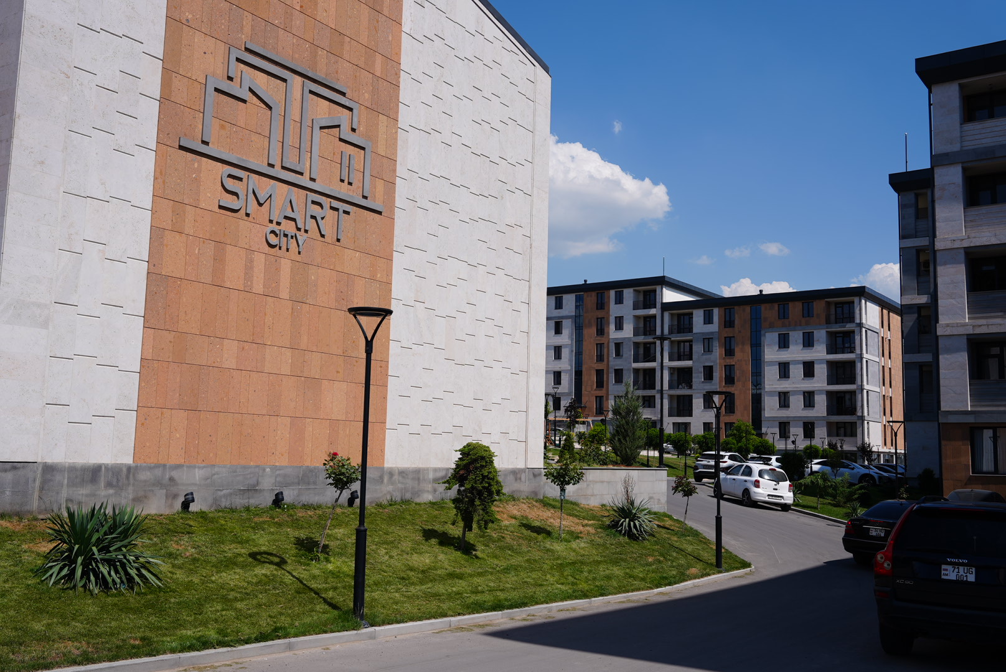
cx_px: 503
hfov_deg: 55.8
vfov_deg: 38.9
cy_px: 336
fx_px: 951
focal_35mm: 34
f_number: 5
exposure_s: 1/1000
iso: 80
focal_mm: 34
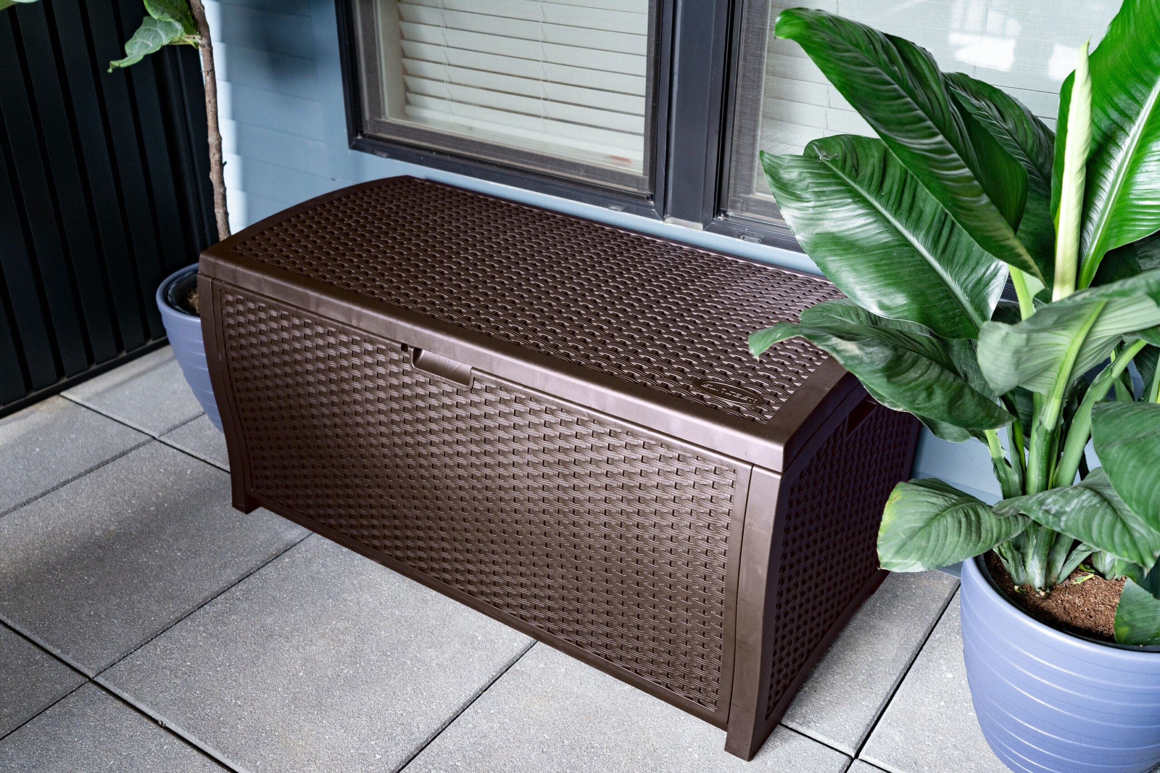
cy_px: 386
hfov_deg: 54.4
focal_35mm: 35
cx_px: 580
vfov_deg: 37.9
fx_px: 1128
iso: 1000
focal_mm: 35
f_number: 2.8
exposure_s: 1/125
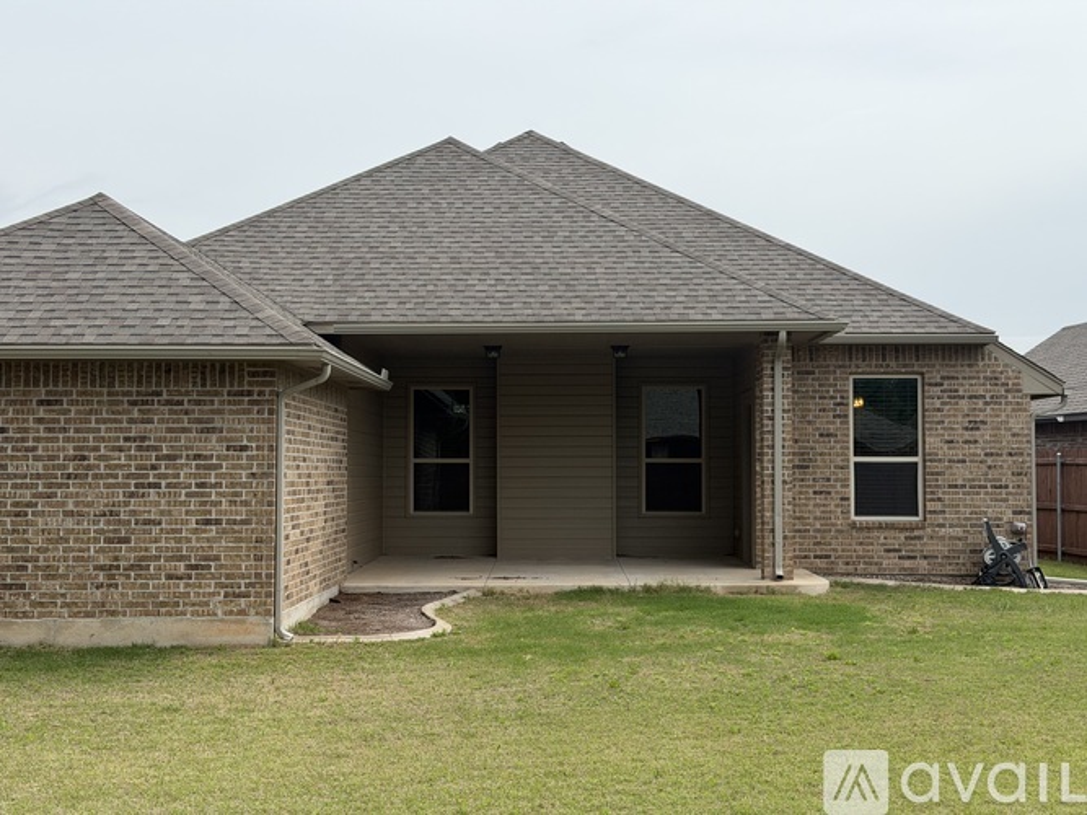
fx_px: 1507
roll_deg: +0.1
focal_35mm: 48
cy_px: 408
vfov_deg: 30.3
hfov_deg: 39.7
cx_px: 544
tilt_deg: +2.7
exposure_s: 1/3704
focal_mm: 6.76
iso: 80
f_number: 1.78
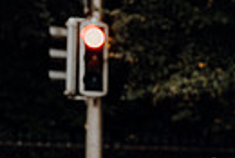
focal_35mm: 192
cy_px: 304
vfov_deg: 7.0
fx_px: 1255
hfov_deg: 10.2
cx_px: 389
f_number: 3.5
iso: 200
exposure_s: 1/250
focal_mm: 43
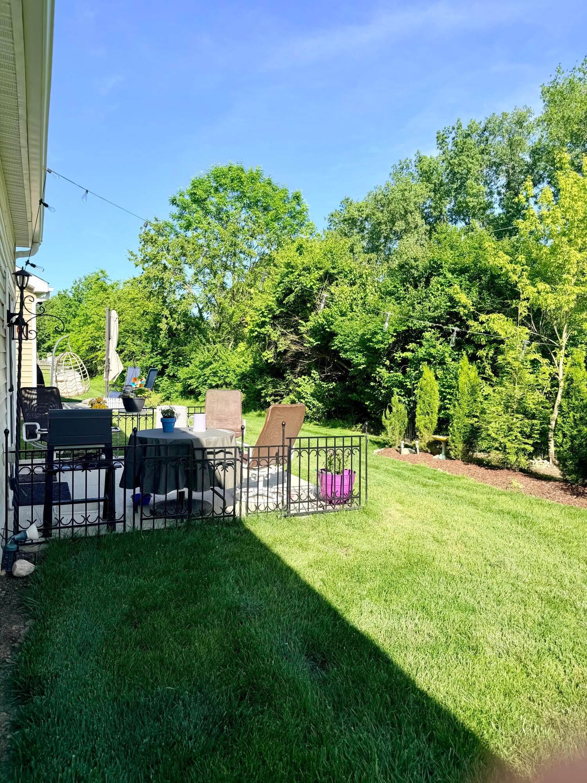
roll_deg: -1.7
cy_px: 392
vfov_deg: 71.6
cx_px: 294
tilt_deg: -2.7
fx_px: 543
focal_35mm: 24
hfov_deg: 56.8
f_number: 1.78
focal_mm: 6.76
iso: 80
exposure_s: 1/2445
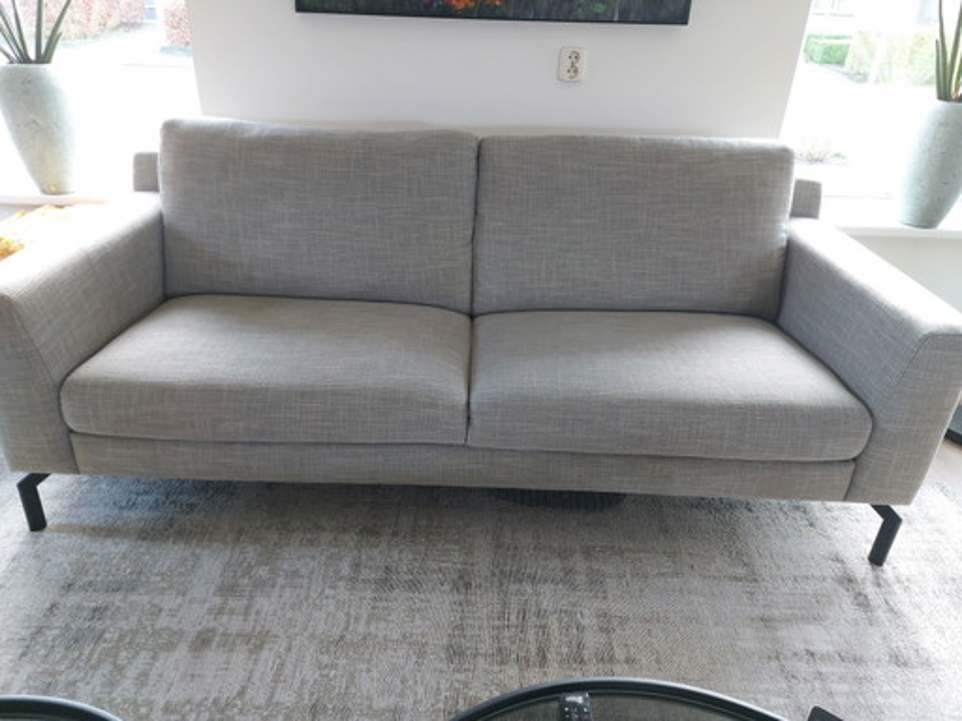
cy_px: 360
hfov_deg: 71.6
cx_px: 481
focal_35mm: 24
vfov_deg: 56.8
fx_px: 667
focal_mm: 5.23
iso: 200
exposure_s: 1/33
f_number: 1.8
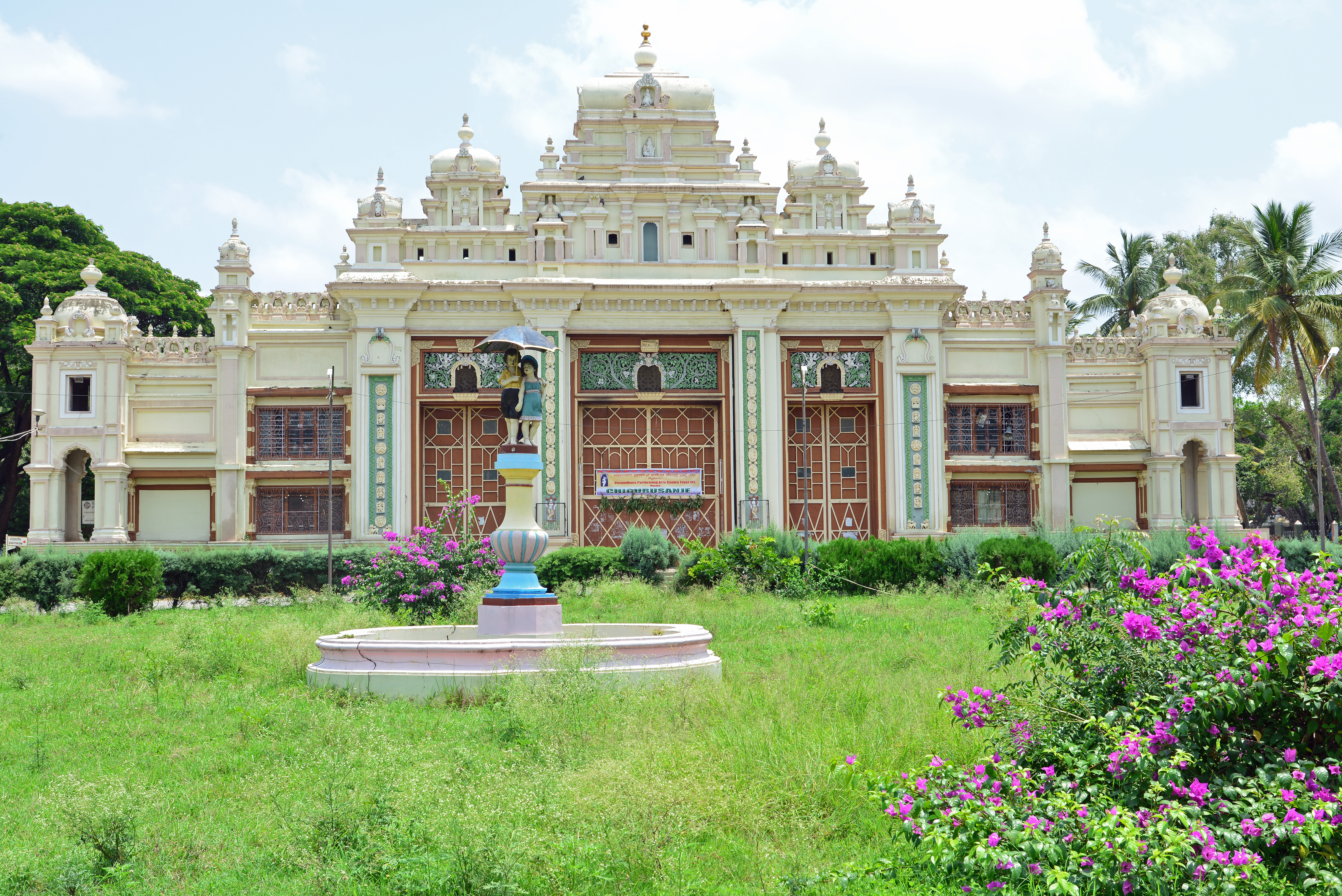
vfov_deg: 35.1
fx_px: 1417
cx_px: 671
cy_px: 448
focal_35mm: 38
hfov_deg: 50.7
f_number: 9
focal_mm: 38
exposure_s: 1/160
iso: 200
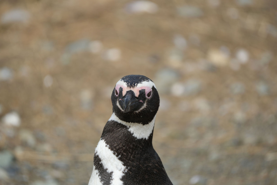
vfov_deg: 3.4
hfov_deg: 5.2
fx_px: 3077
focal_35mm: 400
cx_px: 138
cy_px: 92
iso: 125
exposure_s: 1/500
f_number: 6.3
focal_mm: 400
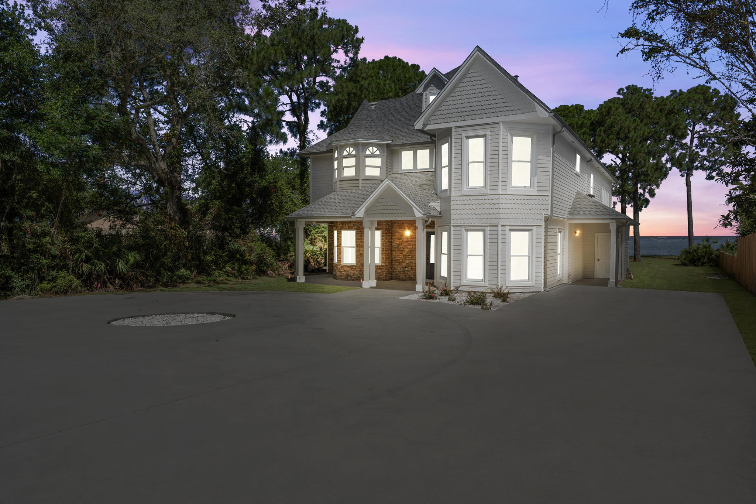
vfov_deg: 53.1
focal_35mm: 24
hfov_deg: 73.7
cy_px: 252
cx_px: 378
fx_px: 504
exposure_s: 1/500
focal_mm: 24
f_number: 8
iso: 100
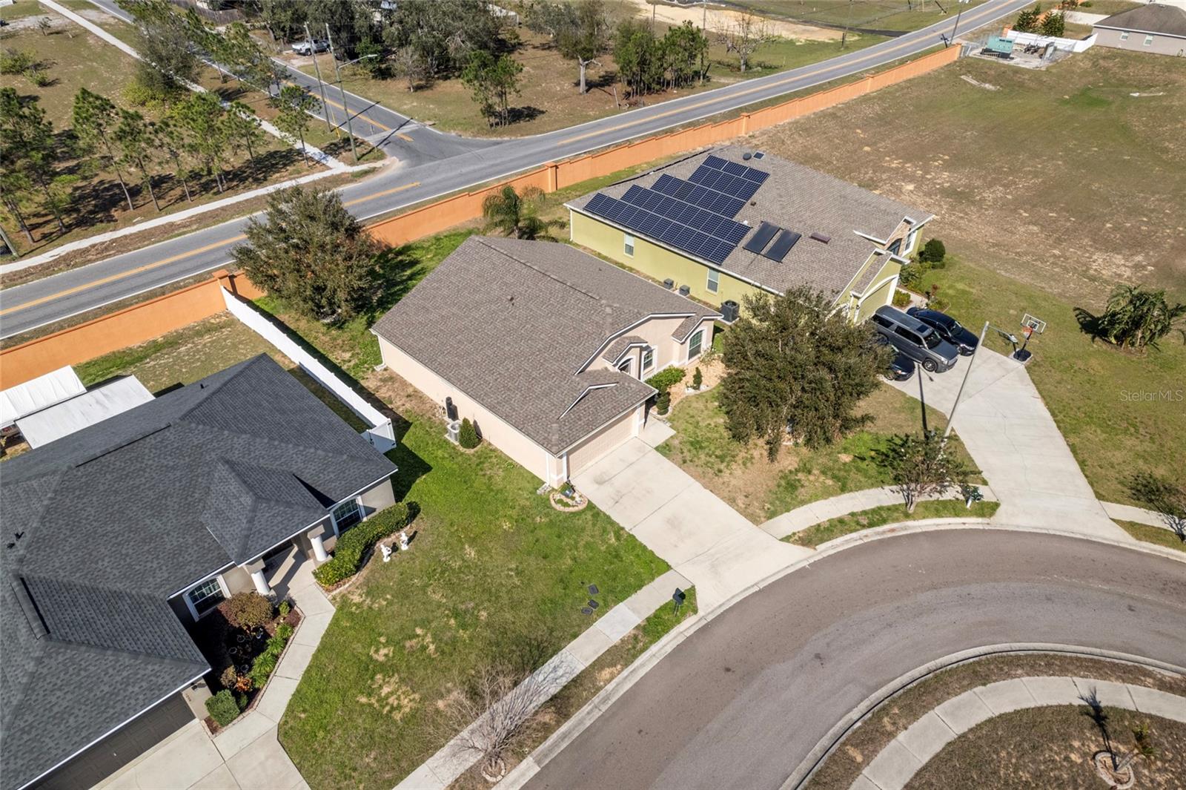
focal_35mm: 22
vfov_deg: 57.2
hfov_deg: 78.6
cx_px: 593
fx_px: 724
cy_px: 395
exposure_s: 1/60
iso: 130
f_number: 2.8
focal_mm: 8.38
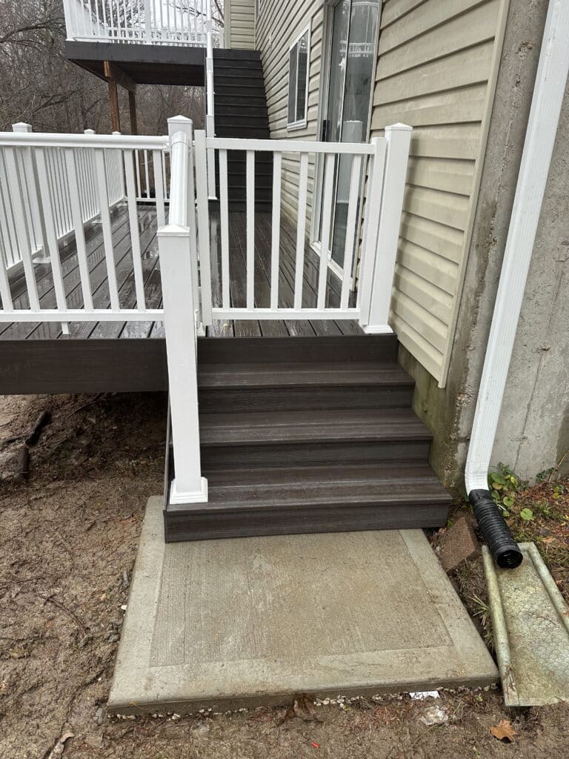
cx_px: 284
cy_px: 380
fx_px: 526
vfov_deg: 71.6
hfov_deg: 56.8
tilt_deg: -28.3
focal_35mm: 24
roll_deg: -2.9
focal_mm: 6.86
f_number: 1.78
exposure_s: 1/218
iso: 64
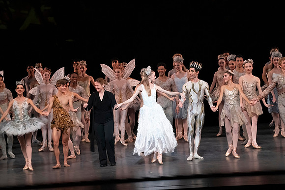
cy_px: 95
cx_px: 142
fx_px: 1885
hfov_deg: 8.6
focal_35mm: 238
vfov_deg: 5.8
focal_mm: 238
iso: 10000
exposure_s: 1/400
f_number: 13
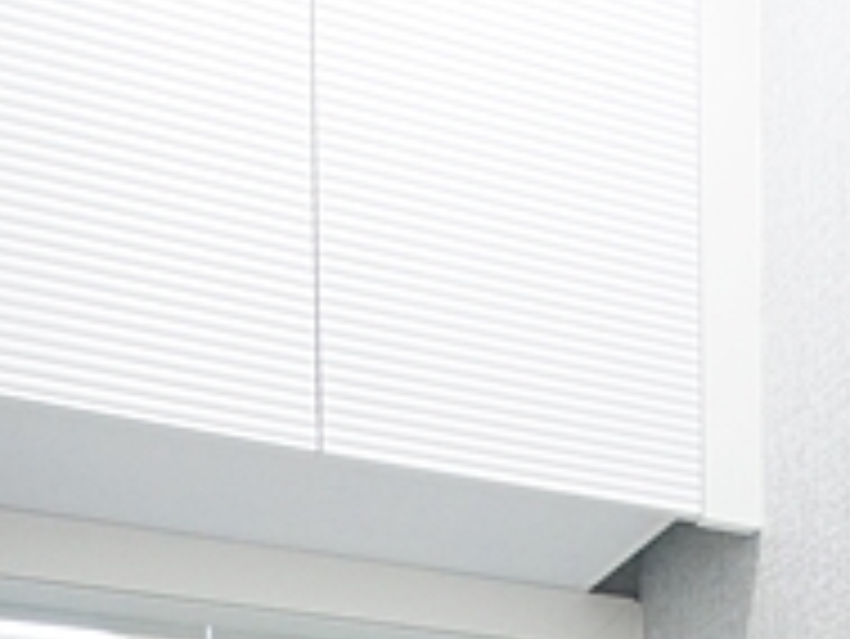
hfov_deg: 30.9
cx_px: 684
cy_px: 1148
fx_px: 1499
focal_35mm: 61
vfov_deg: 18.7
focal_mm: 10
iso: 800
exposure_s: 1/25
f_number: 6.3
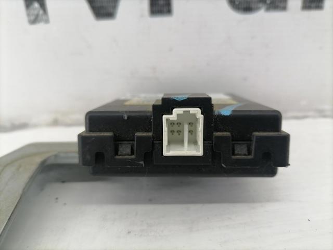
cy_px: 125
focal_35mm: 26
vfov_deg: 53.1
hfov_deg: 67.3
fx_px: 250
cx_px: 166
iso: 80
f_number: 1.8
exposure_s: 1/50
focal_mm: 5.4
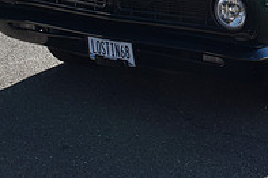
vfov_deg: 11.4
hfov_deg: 17.7
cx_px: 208
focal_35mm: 115
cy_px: -81
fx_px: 855
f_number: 8
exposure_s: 1/250
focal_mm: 26
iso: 220
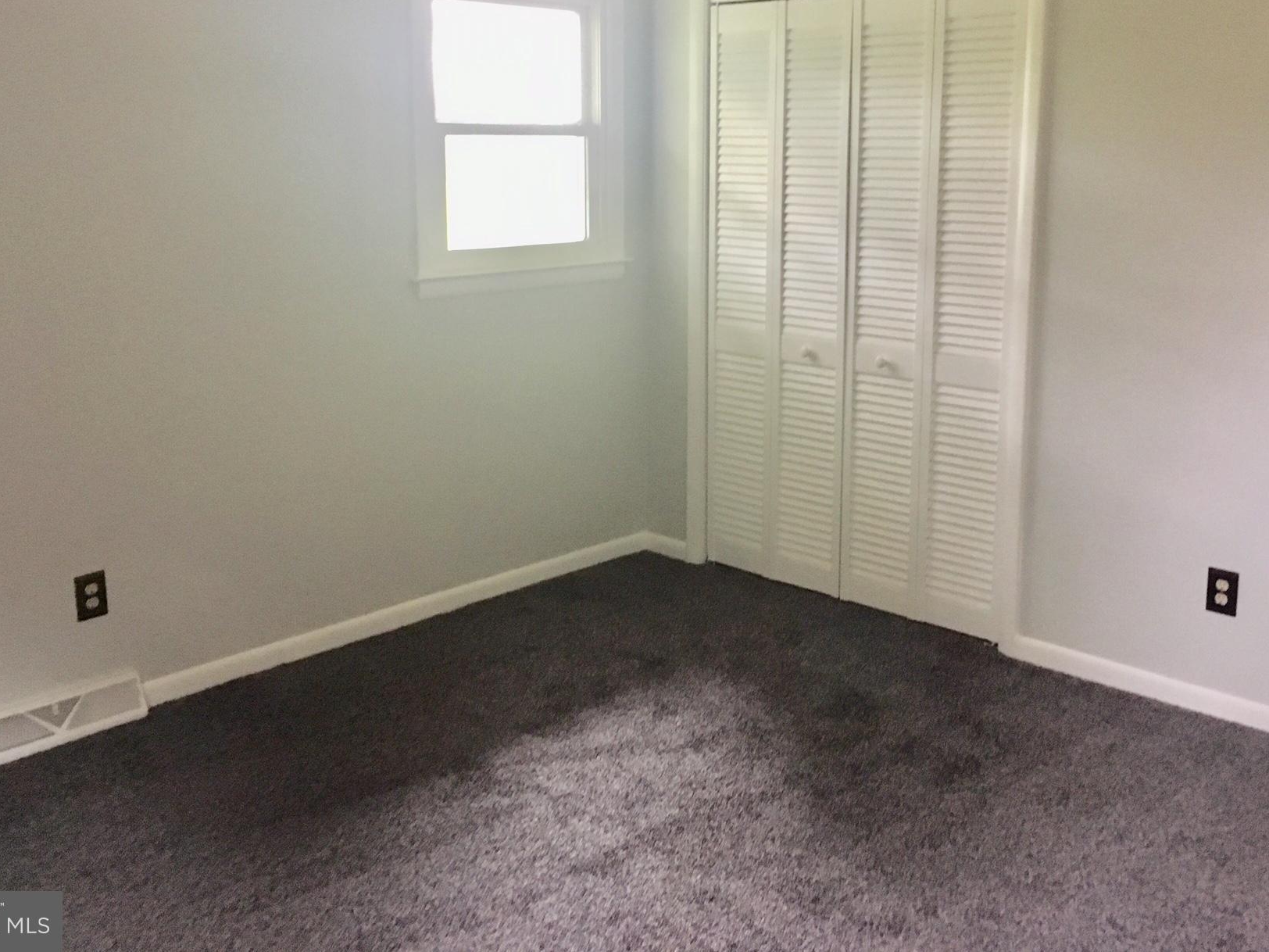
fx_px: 1320
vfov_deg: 39.4
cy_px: 363
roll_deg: -1.3
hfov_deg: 51.3
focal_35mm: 36
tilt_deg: -10.7
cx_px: 658
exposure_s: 1/15
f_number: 2.2
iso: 250
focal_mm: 4.15
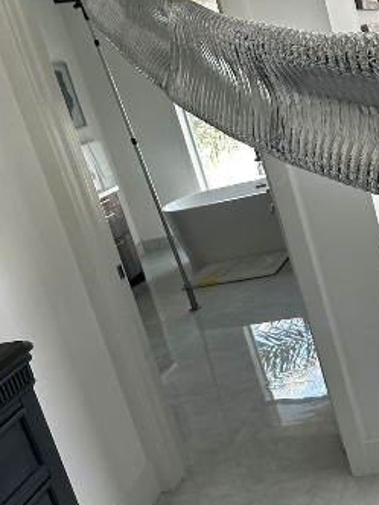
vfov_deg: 41.2
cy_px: 246
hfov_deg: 30.9
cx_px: 287
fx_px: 672
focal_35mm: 46
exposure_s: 1/123
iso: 32
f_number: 2.2
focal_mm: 4.2
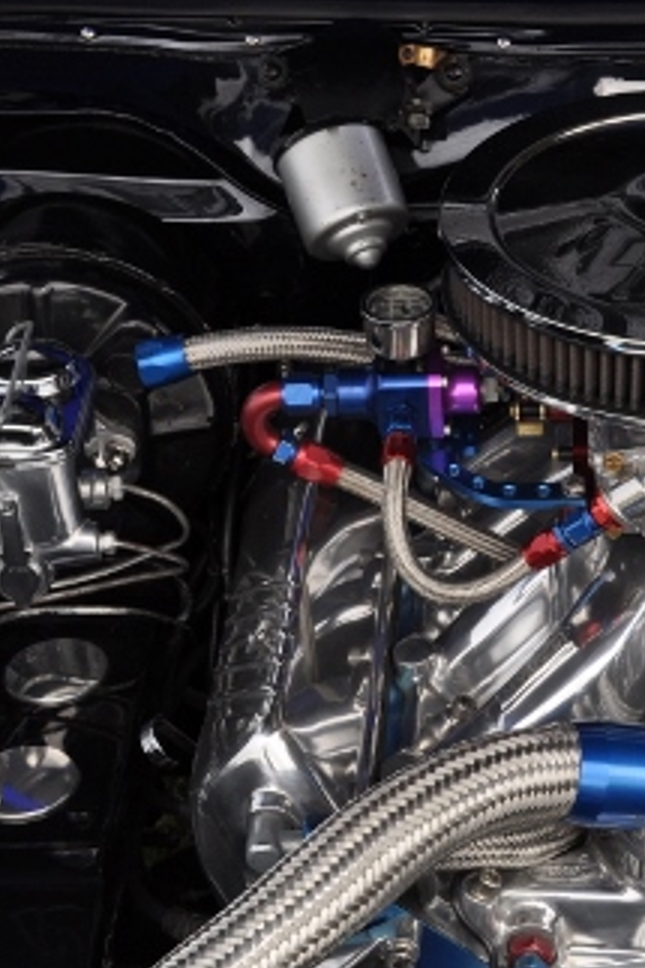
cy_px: 580
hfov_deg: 15.1
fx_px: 2394
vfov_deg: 22.8
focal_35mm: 89
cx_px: 657
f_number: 11
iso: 500
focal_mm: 30
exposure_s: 1/500
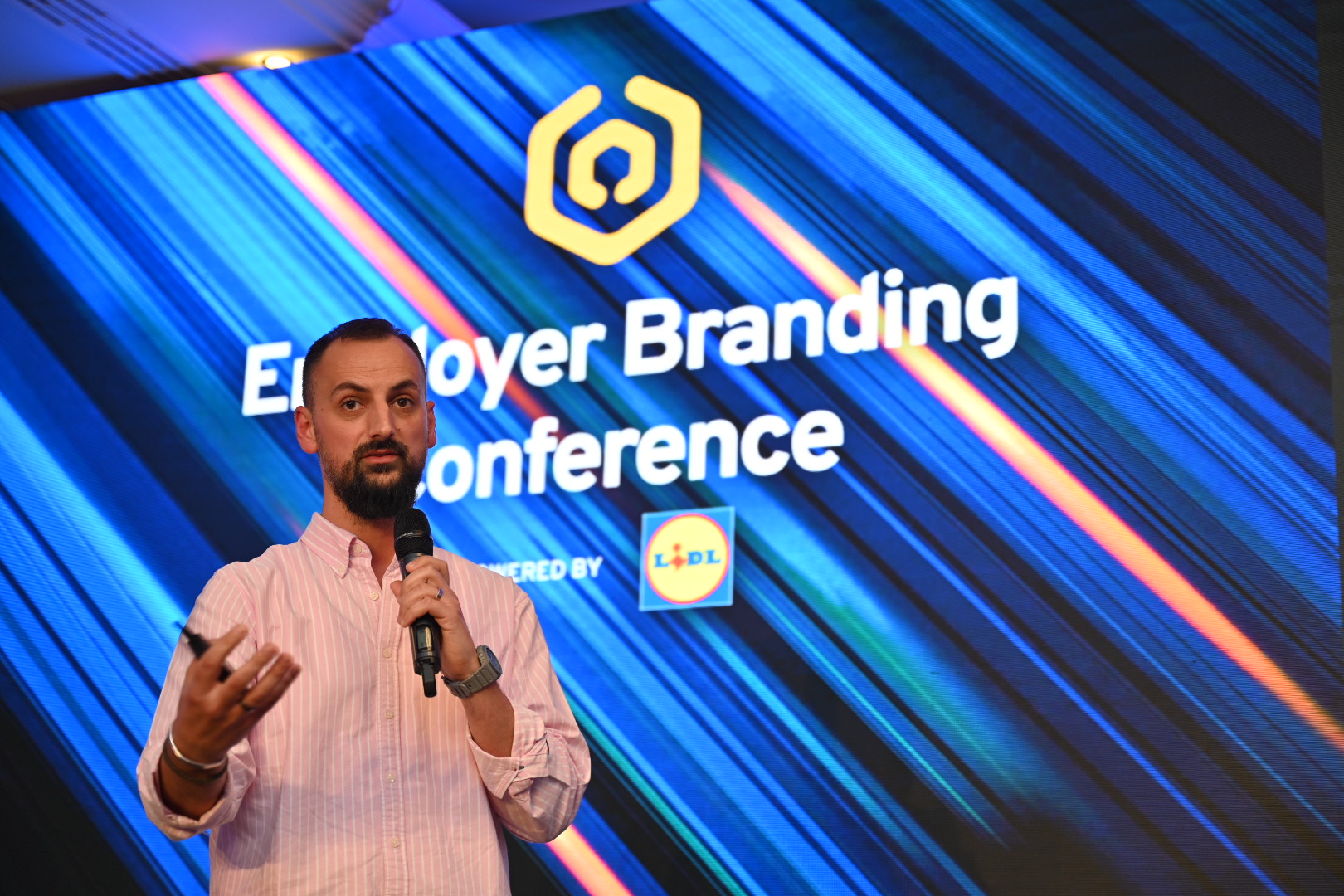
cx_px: 672
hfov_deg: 32.4
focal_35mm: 62
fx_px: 2314
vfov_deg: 21.9
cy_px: 448
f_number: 2.8
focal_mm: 62
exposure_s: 1/160
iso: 320
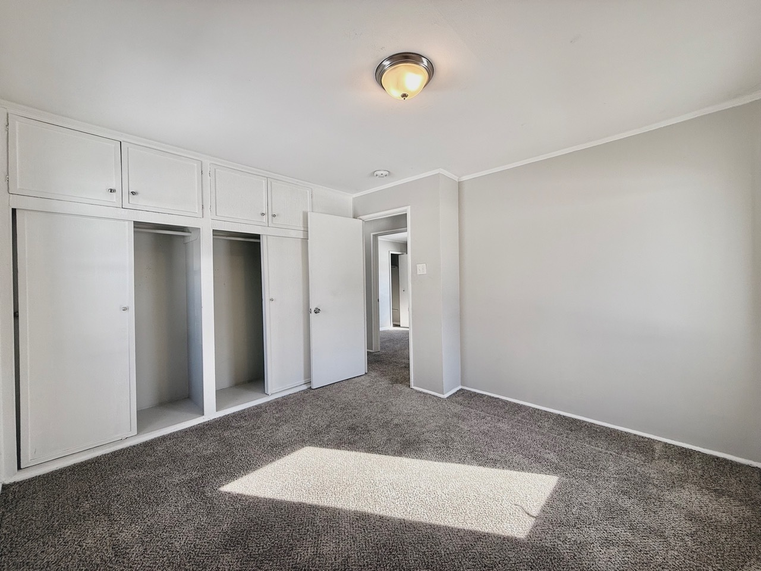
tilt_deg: -0.9
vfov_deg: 85.7
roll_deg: +0.9
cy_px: 286
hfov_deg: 102.1
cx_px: 380
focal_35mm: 14
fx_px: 308
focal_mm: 2.22
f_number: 2.2
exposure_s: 1/120
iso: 64
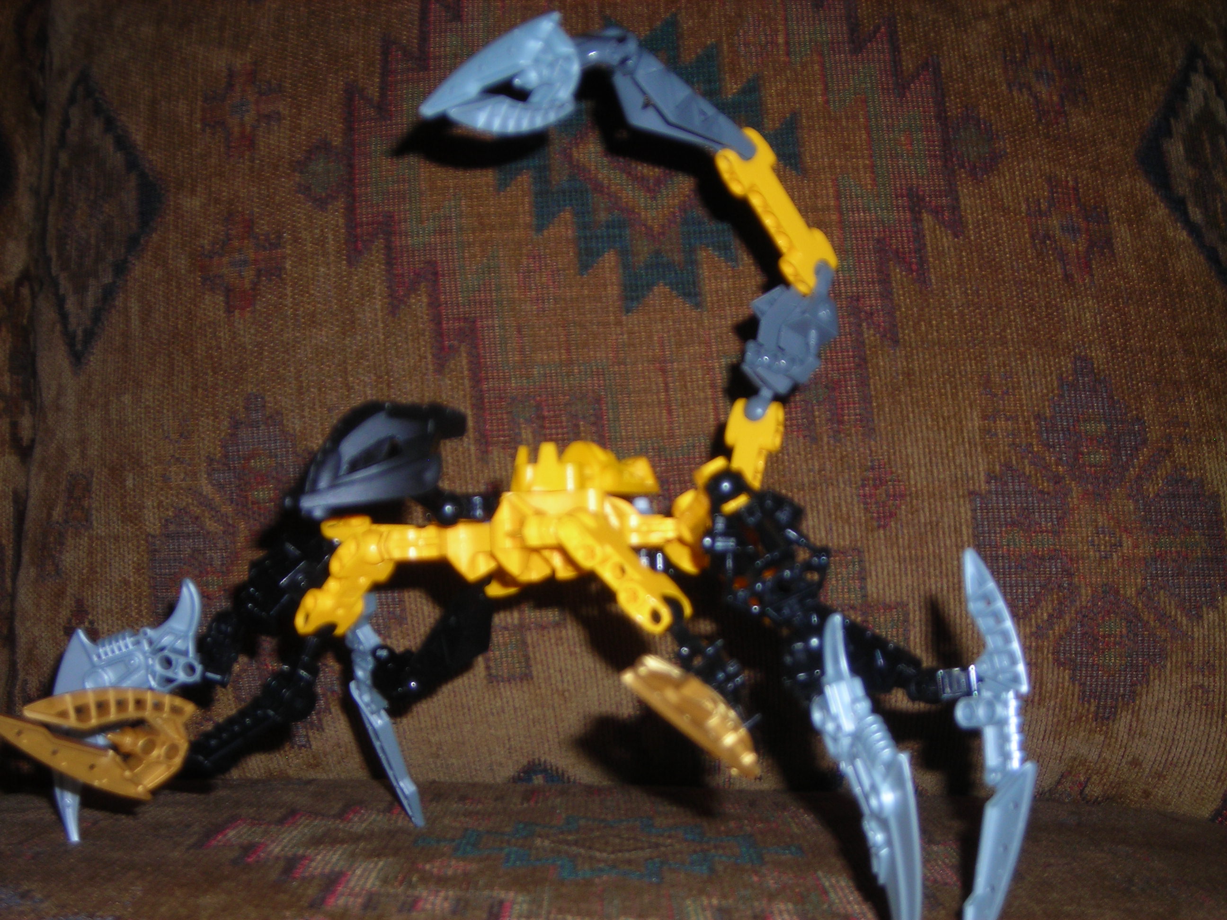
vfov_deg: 22.6
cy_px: 460
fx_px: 2304
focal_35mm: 65
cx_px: 614
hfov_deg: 29.8
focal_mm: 10.8
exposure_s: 1/60.1
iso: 50
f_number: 3.9
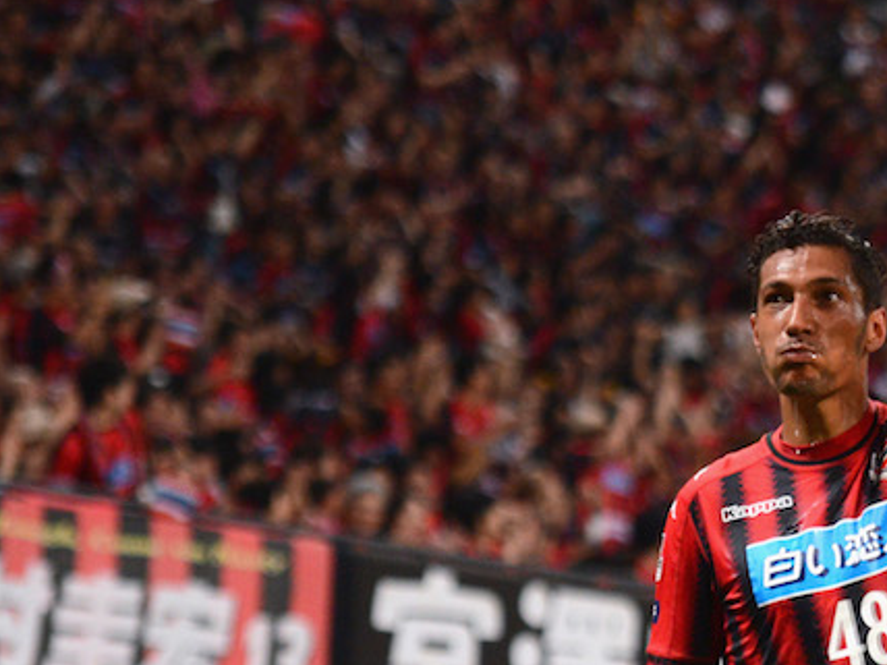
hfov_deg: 7.0
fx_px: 7249
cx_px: 827
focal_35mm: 283
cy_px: 341
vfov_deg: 5.3
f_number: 2.8
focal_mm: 105
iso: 2000
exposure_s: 1/640
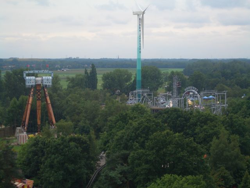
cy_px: 94
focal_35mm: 74
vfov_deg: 19.9
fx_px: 534
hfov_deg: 26.3
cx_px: 125
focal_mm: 12.2
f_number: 3.9
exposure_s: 1/400
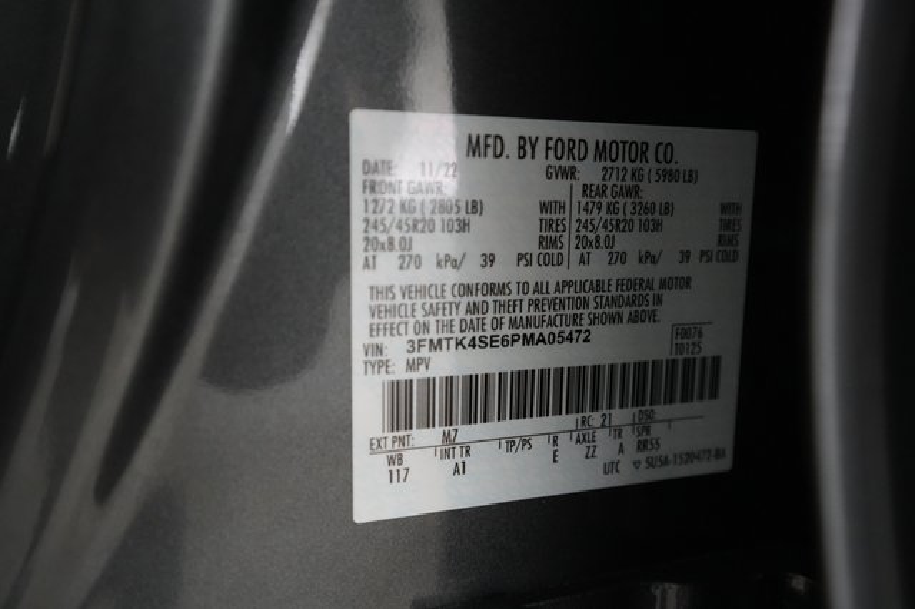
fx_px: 711
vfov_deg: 46.4
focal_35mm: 28
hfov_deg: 65.5
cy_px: 304
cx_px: 458
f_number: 4.5
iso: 6400
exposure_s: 1/100
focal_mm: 28
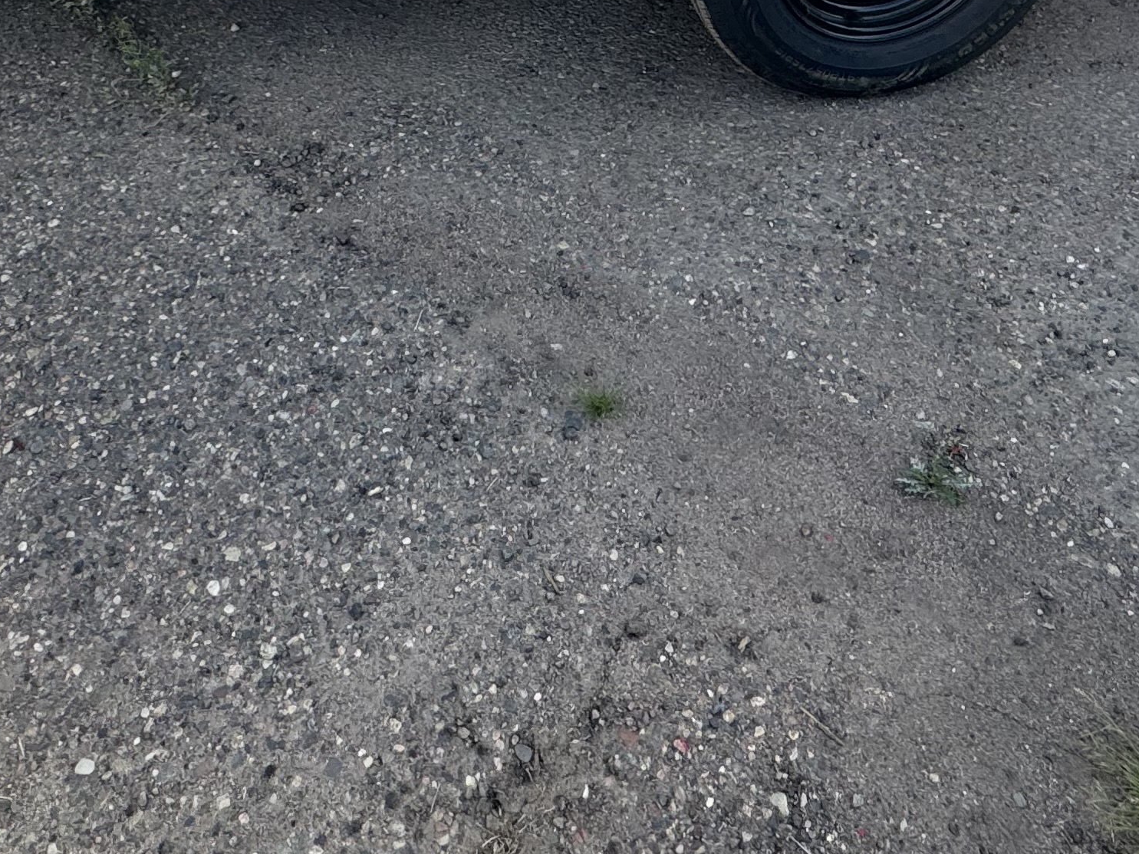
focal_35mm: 38
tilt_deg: -23.0
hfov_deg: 48.9
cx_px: 529
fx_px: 1250
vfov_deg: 30.4
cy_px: -238
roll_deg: +0.4
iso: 40
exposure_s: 1/233
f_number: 2.2
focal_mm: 2.22
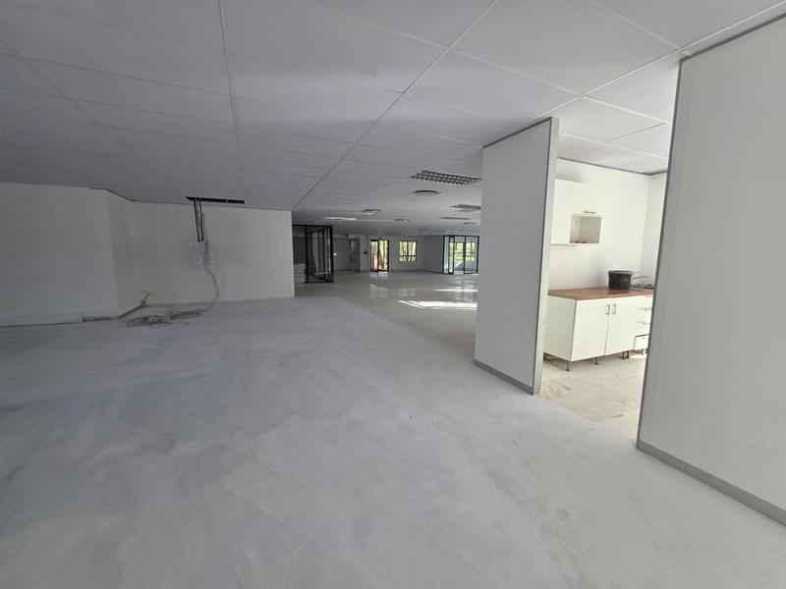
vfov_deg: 89.9
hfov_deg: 106.2
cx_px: 393
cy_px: 294
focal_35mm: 13
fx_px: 295
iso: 64
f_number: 1.9
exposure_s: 1/359
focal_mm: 2.2
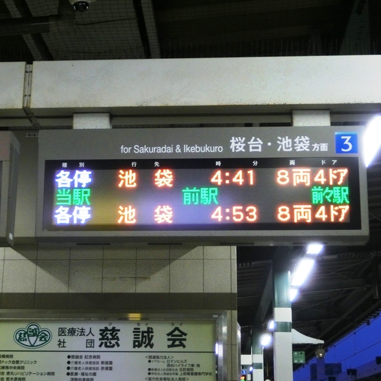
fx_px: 747
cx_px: 160
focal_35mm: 60
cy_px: 192
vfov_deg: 28.6
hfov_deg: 28.6
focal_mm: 9.16
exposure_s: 1/30
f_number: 4.3
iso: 250
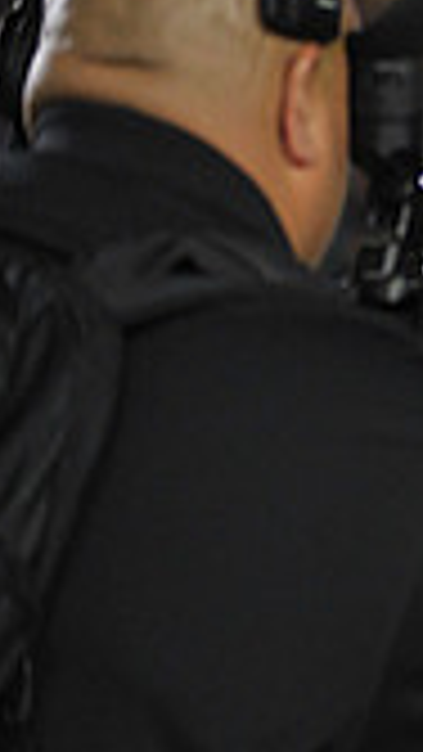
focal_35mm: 356
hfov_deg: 3.3
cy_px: 365
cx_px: 1278
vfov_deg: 6.1
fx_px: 7095
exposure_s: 1/1000
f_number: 2.8
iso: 1250
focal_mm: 98
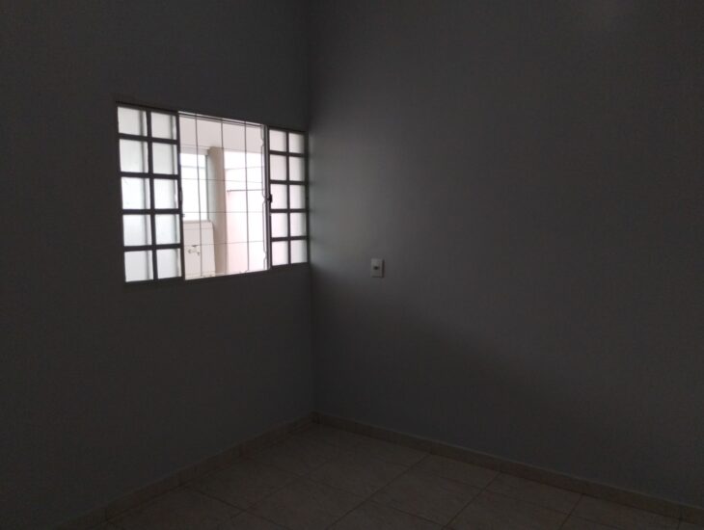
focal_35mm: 28
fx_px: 570
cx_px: 352
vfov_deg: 49.9
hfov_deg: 63.4
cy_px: 265
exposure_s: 1/120
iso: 397
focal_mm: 4.27
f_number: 1.8
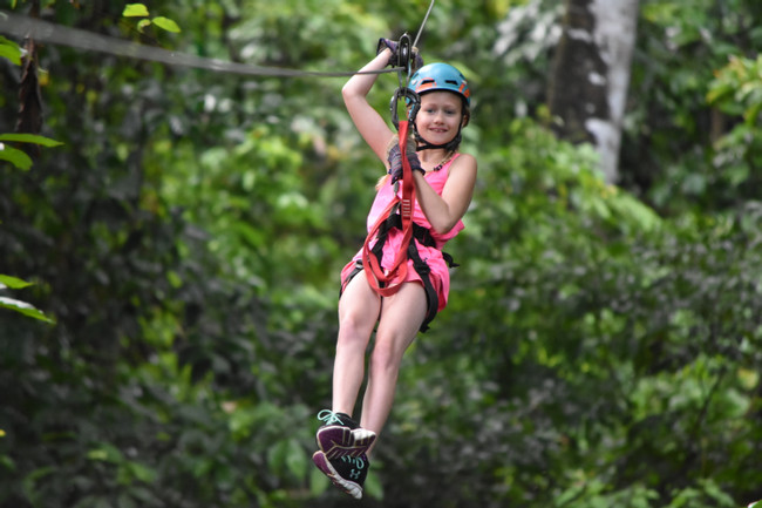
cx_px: 381
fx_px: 9522
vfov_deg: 3.1
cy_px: 254
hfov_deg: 4.6
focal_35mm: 450
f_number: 5.6
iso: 2500
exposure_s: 1/250
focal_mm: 300
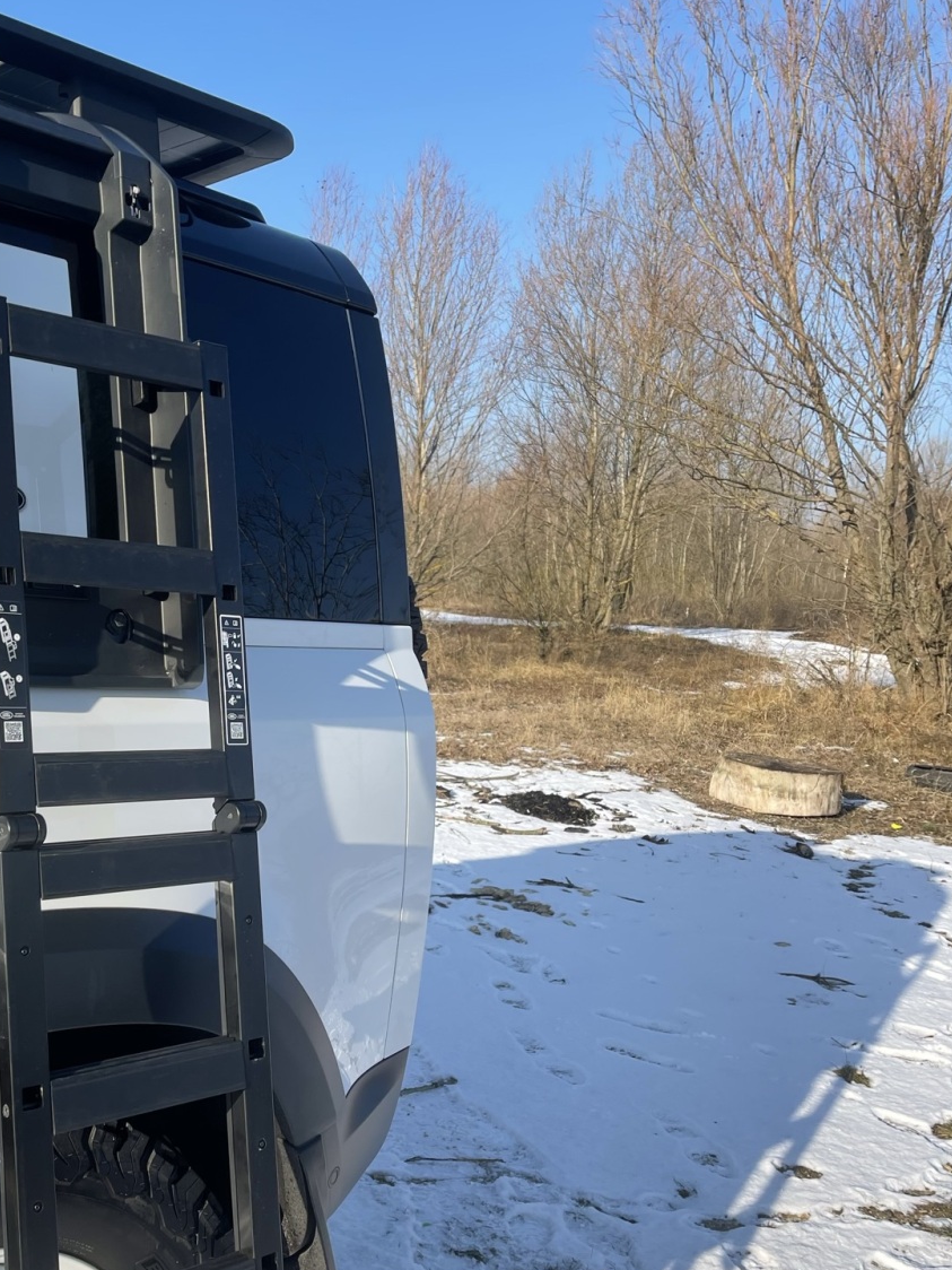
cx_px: 281
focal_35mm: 37
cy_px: 727
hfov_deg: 38.0
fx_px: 1357
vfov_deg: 50.0
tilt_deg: -7.1
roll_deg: -3.2
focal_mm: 5.1
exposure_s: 1/2660
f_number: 1.6
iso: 32
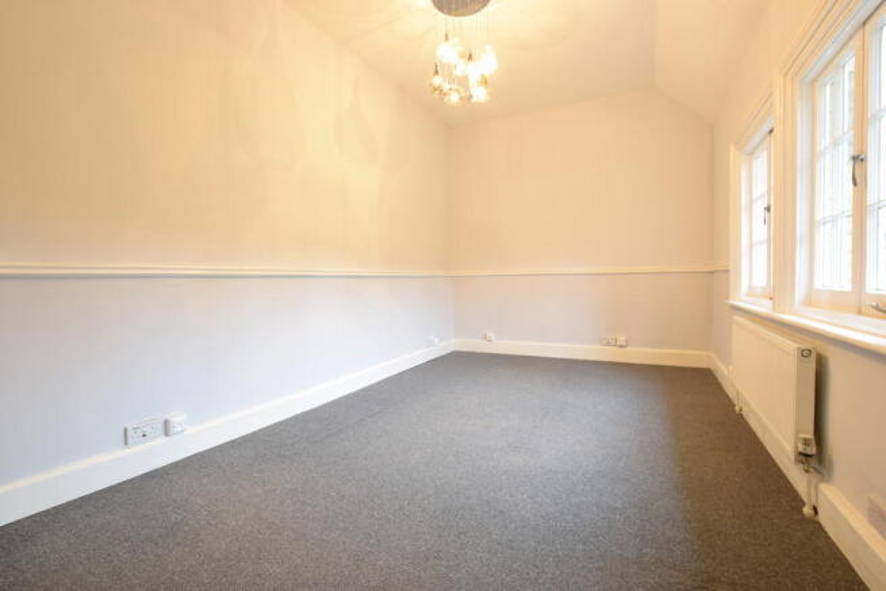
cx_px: 443
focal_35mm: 15
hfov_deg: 100.4
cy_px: 296
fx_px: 369
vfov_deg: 77.4
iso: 100
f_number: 8
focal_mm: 10
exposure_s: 3
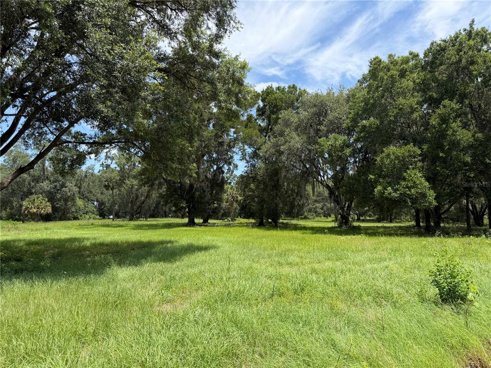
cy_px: 184
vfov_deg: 56.8
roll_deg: +1.4
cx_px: 246
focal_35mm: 24
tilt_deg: +4.3
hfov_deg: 71.6
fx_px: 340
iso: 100
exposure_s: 1/3021
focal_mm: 6.76
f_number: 1.78
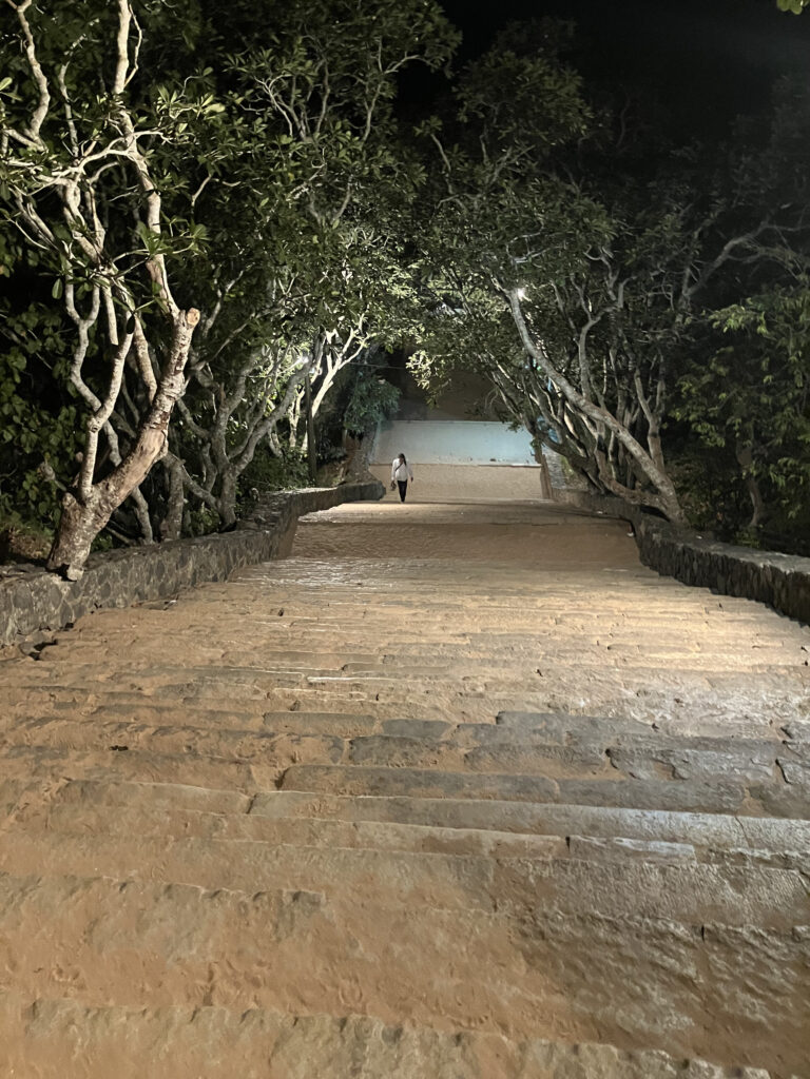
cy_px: 540
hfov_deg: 49.7
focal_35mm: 28
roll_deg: +1.5
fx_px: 874
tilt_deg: -27.3
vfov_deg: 63.4
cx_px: 405
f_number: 1.8
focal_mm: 3.99
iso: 500
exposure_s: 1/25
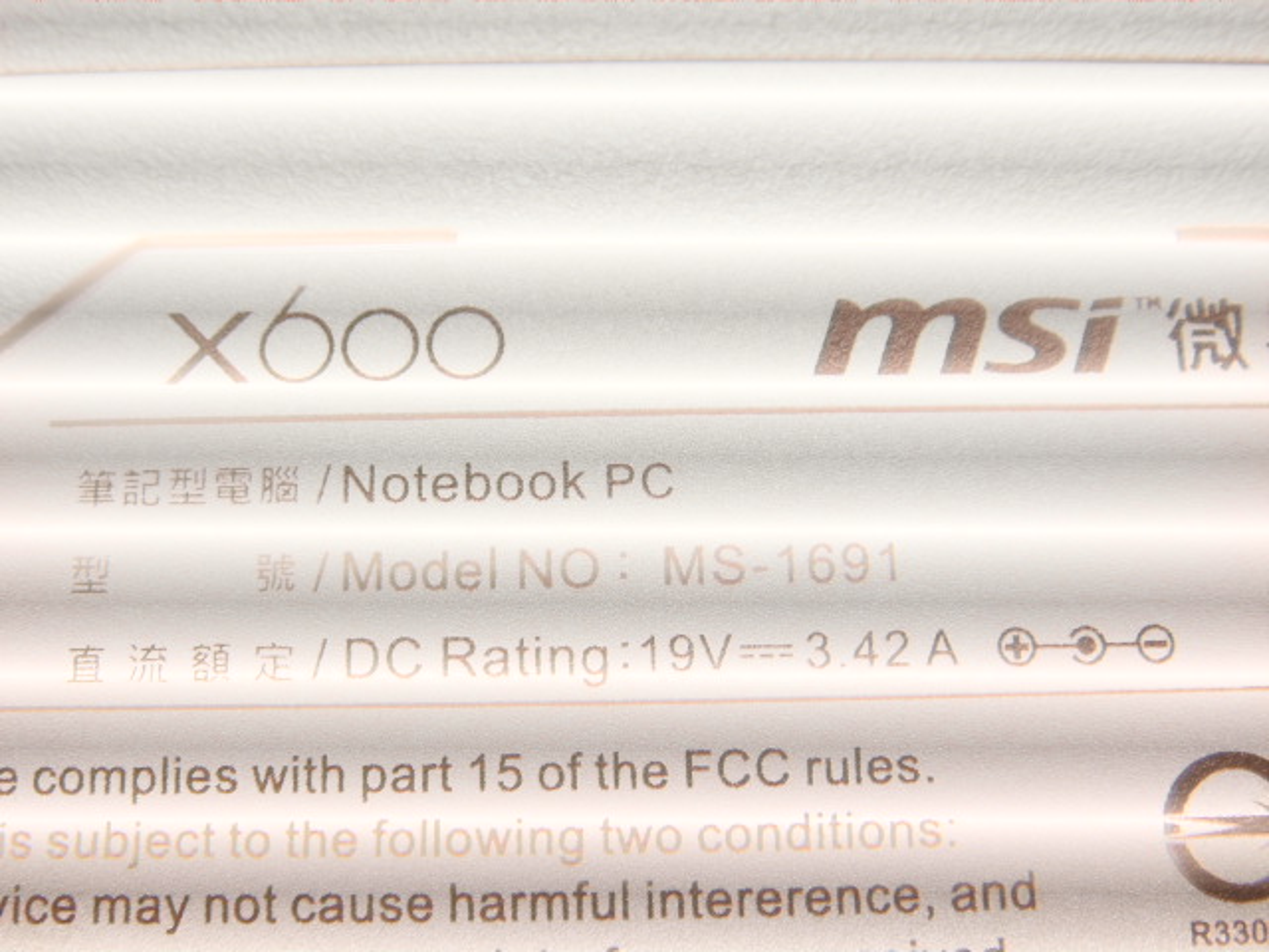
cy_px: 476
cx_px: 634
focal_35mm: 39
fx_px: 1430
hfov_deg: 47.9
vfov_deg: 36.8
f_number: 3.5
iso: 50
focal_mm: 6.6
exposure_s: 1/125
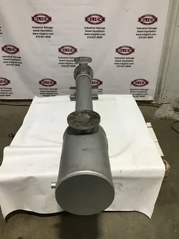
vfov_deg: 58.4
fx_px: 214
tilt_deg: -30.0
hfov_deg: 45.4
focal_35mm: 31
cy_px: 120
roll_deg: -1.4
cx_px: 90
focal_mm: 3.3
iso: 100
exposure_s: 1/30
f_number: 2.4
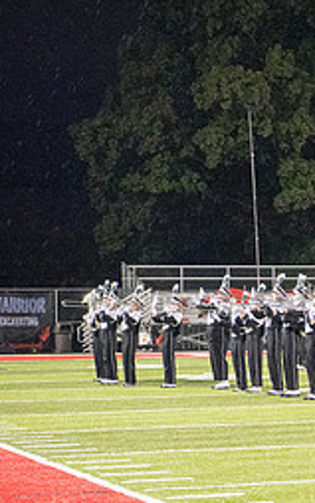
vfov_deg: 12.8
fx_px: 2236
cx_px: 567
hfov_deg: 7.8
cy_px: 316
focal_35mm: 163
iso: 5000
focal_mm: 70
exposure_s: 1/125
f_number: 5.6
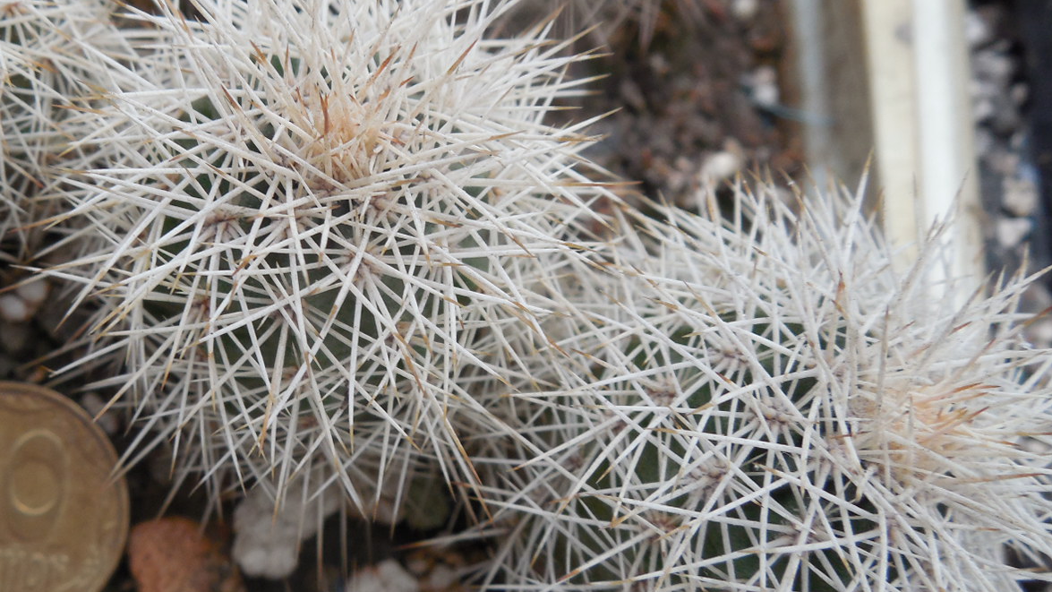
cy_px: 271
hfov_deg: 43.9
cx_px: 344
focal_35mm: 46
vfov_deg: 26.0
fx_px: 1283
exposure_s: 1/30
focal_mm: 5.6
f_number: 3.6
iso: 180
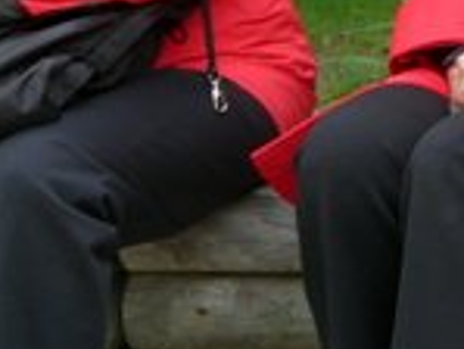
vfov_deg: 6.8
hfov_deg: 9.0
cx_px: 838
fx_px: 2817
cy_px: -355
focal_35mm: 210
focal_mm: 8.1
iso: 100
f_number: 4
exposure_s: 1/125
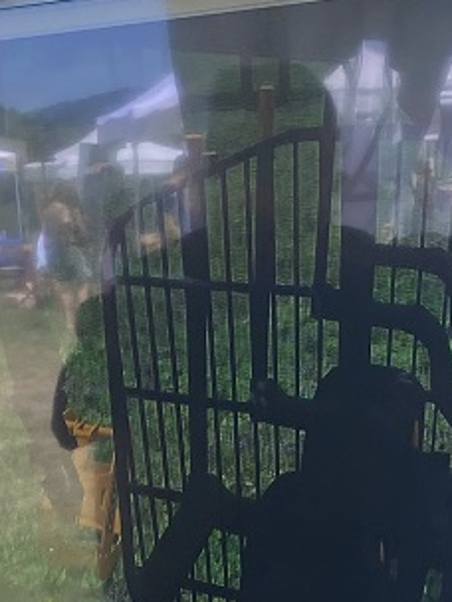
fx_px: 2141
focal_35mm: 123
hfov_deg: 12.0
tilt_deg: -15.9
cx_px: 123
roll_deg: +3.6
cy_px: 923
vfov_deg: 14.8
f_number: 1.8
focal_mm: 4.25
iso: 32
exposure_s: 1/230
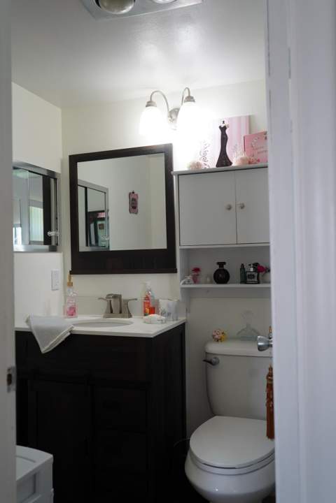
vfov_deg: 60.3
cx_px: 168
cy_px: 252
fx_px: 434
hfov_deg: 42.3
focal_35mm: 31
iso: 640
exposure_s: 1/160
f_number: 4
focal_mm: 31
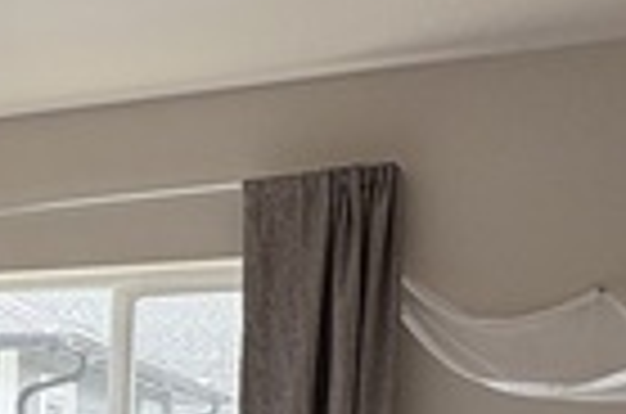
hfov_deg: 23.3
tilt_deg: -3.7
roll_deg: -1.6
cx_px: -313
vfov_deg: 18.0
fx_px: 1214
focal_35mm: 70
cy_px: 549
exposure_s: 1/121
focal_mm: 2.22
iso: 50
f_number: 2.2
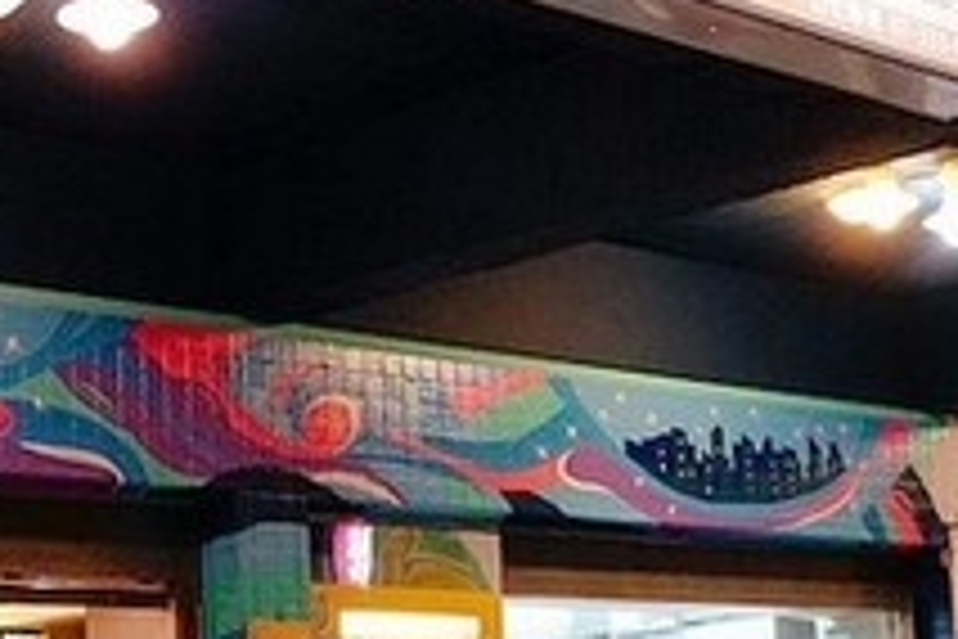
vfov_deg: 14.7
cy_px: 405
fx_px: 2475
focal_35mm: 93
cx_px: 526
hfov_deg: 21.9
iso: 4000
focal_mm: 22
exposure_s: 1/60
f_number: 5
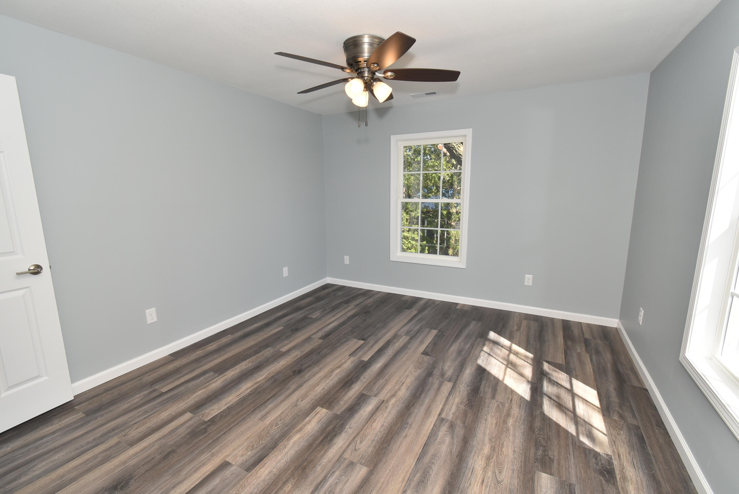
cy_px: 247
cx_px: 370
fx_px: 308
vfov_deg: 77.4
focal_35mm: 15
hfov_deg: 100.3
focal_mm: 10
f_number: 10
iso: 400
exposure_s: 1/80
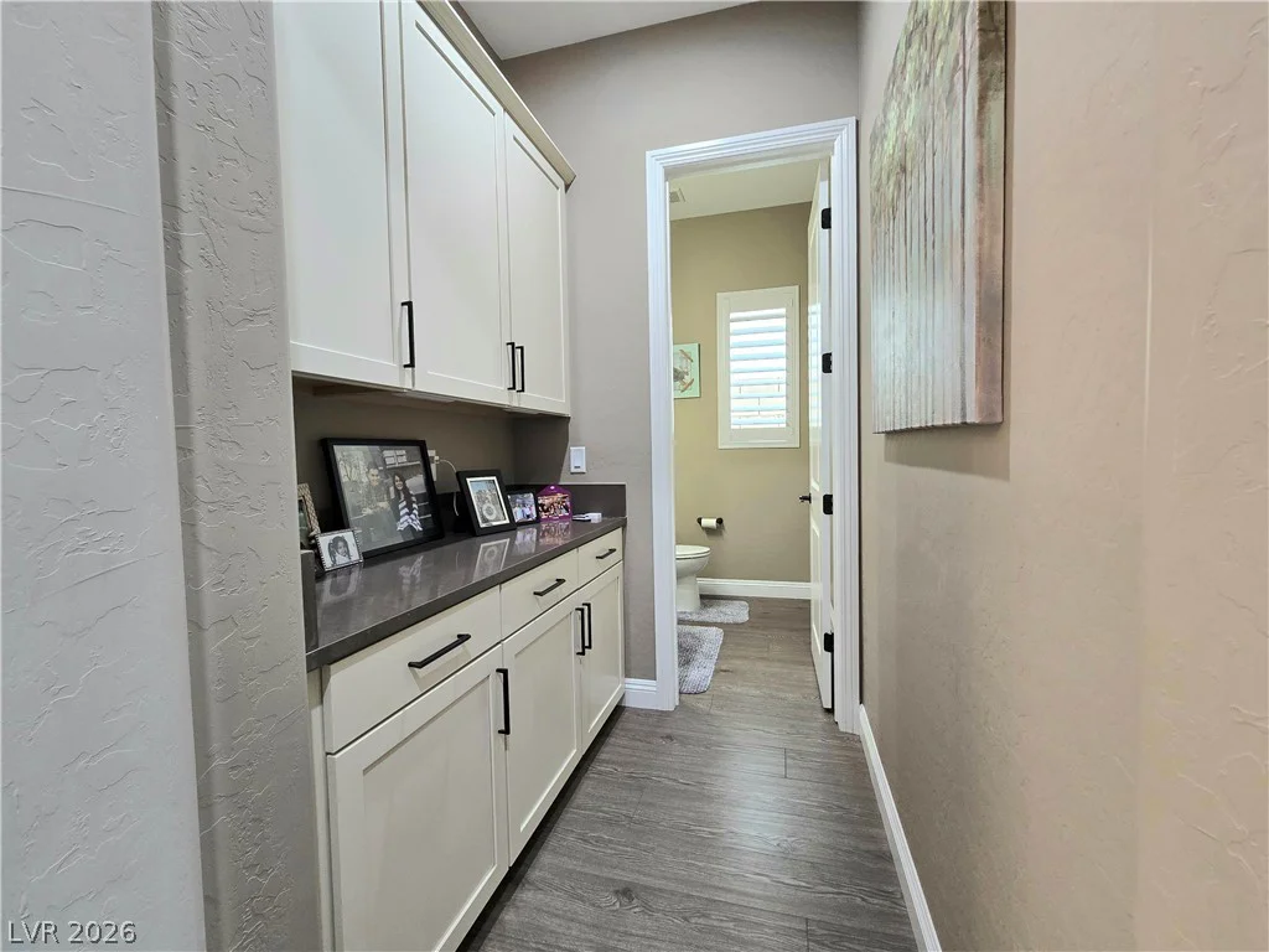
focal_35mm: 13
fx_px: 477
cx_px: 634
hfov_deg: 106.2
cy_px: 476
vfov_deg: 89.9
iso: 200
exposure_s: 1/60.2
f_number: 2.2
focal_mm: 2.2
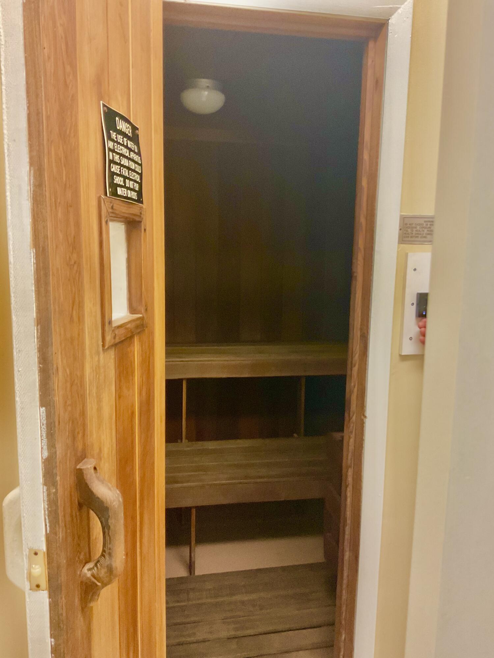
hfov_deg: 48.2
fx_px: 552
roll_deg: -1.1
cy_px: 329
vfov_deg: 61.7
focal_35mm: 29
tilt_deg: -8.6
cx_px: 247
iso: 250
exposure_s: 1/60
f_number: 1.8
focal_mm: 3
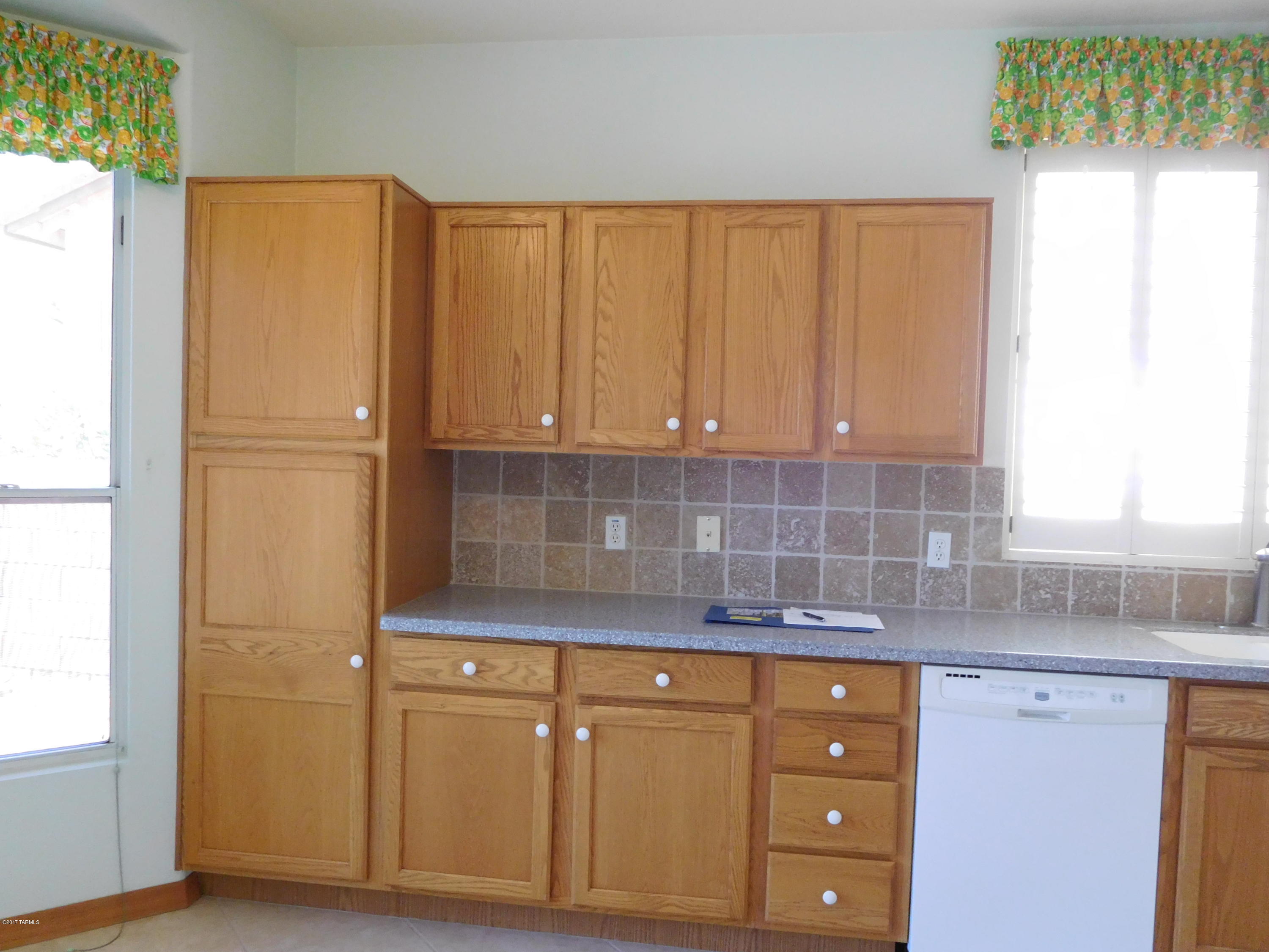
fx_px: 916
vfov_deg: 54.9
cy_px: 476
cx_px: 634
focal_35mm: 25
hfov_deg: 69.4
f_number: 3.4
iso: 400
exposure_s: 1/20
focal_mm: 4.5
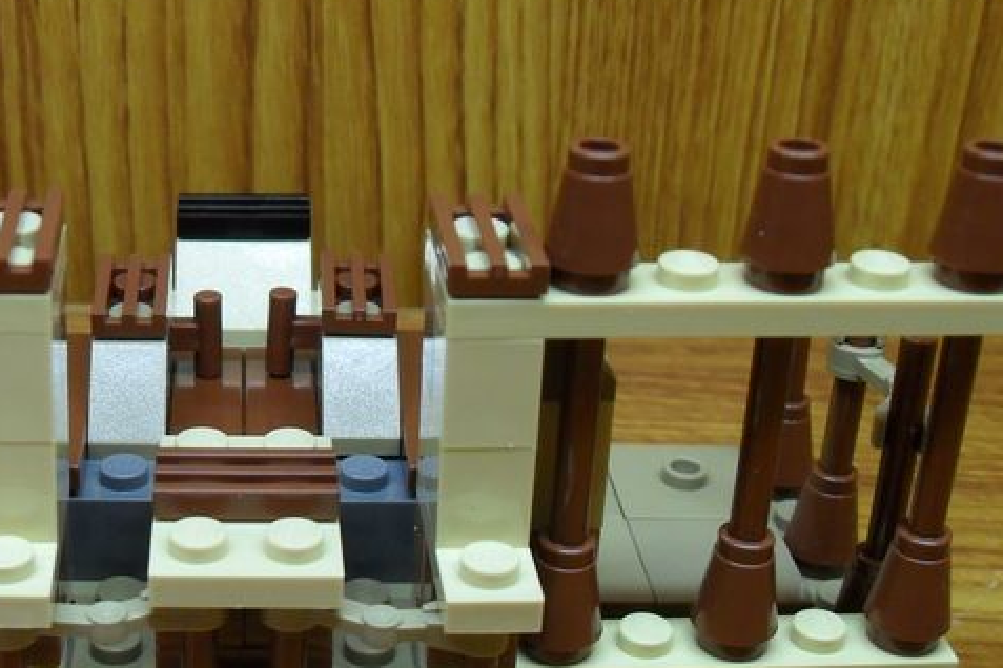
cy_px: 397
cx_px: 246
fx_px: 1699
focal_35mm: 61
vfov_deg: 22.2
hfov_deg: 32.2
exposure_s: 1/30
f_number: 2.8
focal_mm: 6.2
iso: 200
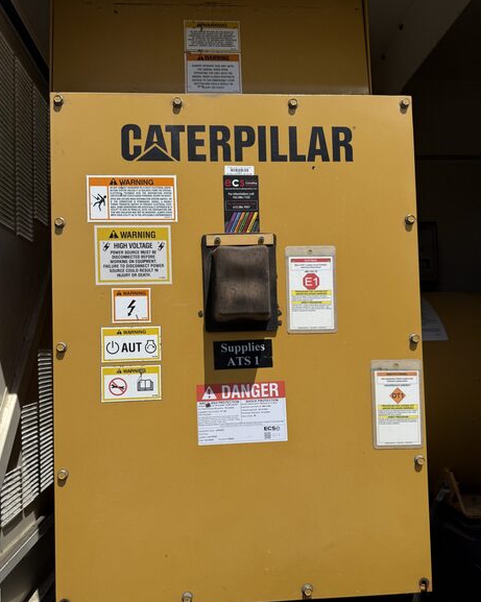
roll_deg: +1.6
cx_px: 238
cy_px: 324
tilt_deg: +2.1
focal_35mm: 26
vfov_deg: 66.0
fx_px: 463
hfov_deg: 54.9
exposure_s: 1/8130
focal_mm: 6.76
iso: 80
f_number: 1.78
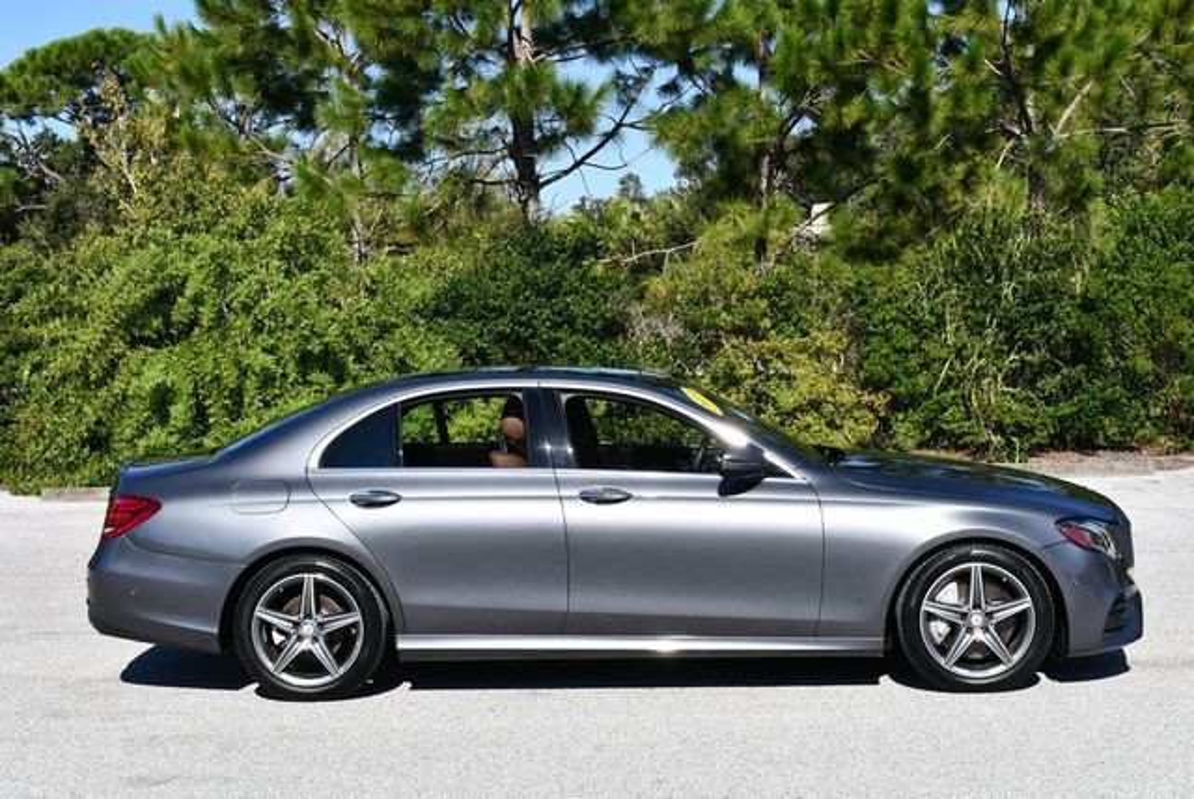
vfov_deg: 23.4
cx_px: 597
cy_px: 400
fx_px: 1925
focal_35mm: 58
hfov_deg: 34.5
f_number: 8
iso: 100
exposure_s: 1/250
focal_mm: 29
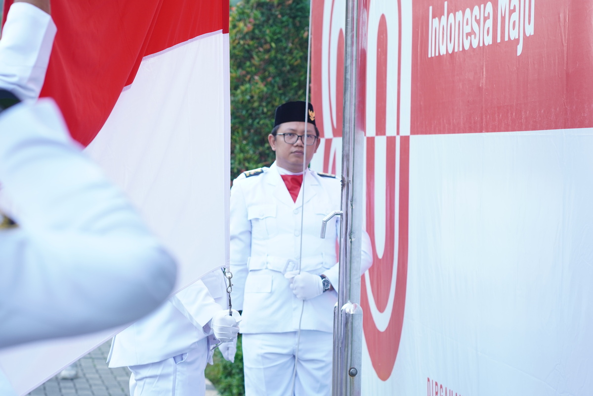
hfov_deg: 16.1
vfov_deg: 10.8
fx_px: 2100
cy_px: 198
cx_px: 296
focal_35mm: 128
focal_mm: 85
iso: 250
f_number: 5
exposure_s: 1/100
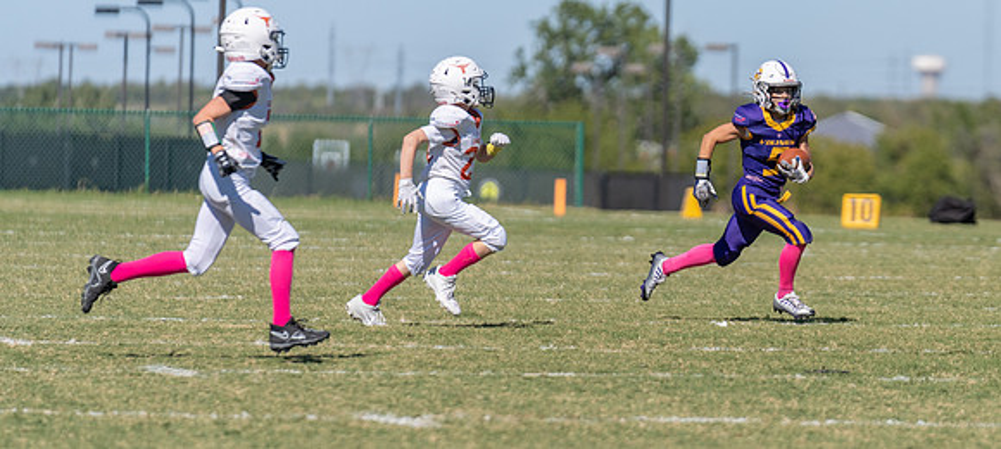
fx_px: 8806
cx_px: 793
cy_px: 227
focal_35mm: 347
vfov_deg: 2.9
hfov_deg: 6.5
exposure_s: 1/3200
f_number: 2.8
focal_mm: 200
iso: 100
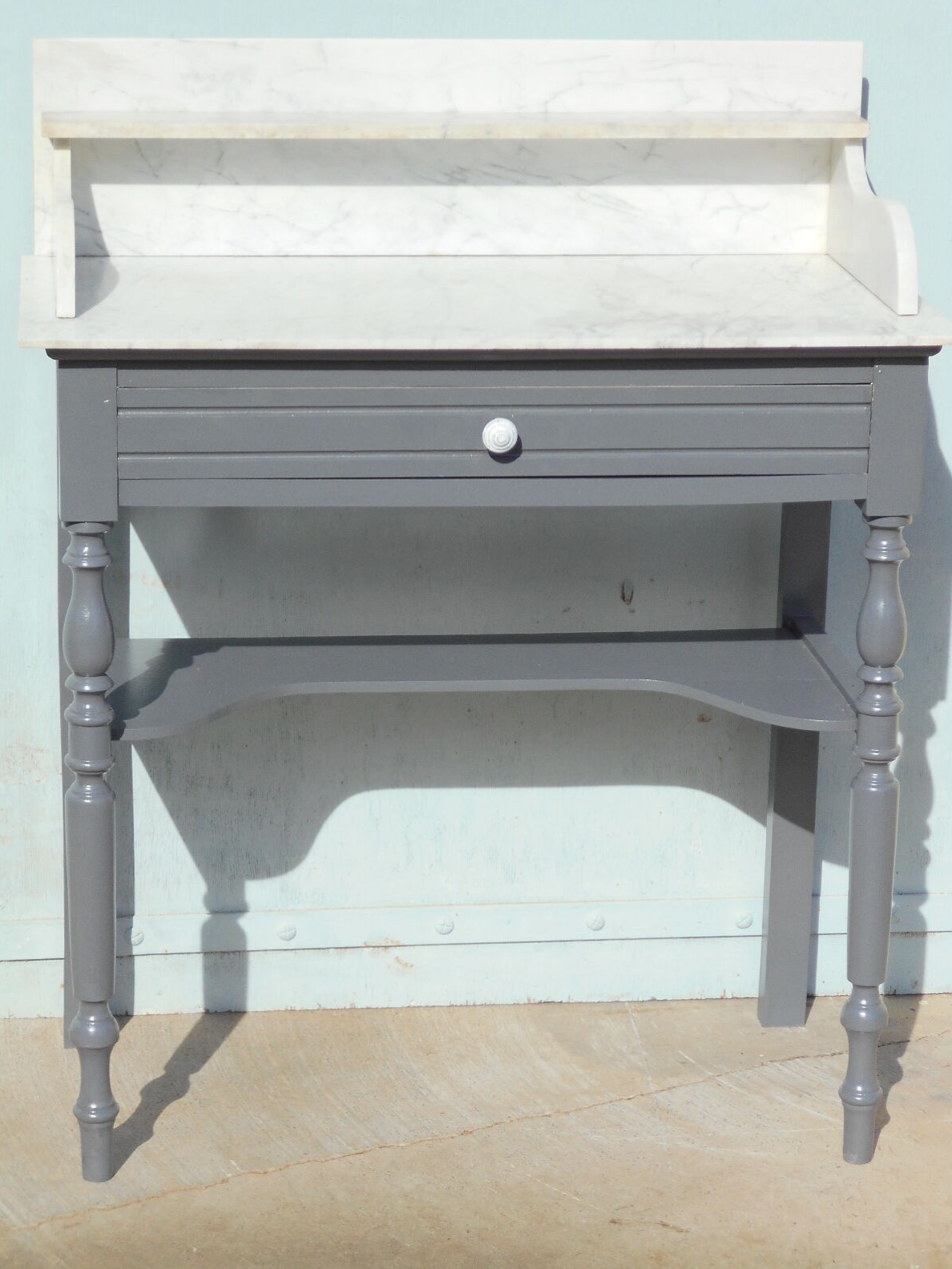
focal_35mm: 100
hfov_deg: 14.8
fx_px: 3667
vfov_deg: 19.6
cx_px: 479
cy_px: 632
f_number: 5.5
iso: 80
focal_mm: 17.6
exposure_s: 1/400
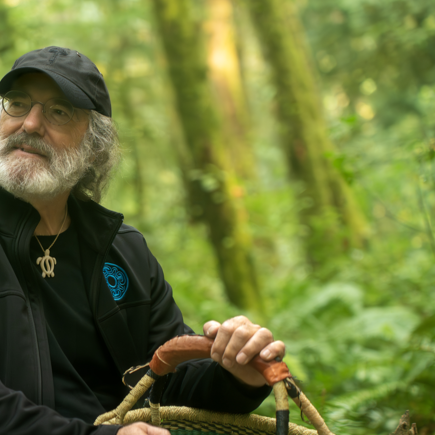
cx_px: -14
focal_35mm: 155
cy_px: 281
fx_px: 2204
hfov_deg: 11.2
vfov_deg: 11.3
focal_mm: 75
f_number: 2.8
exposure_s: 1/100
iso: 2000
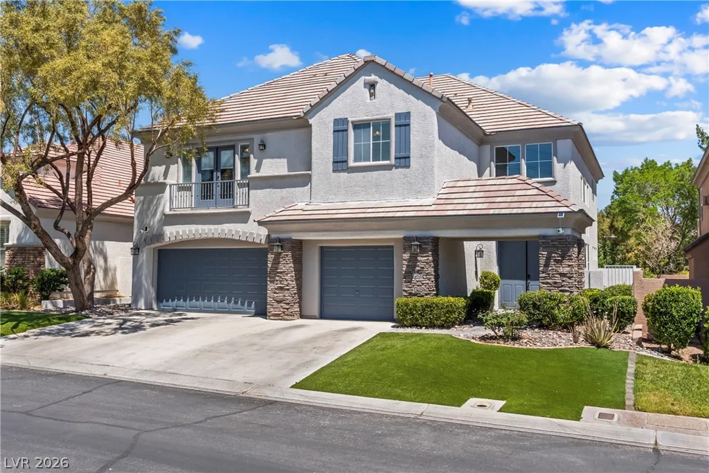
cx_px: 354
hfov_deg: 57.2
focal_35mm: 33
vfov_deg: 40.0
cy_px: 236
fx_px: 650
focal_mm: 22
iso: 400
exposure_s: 1/8000
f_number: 8
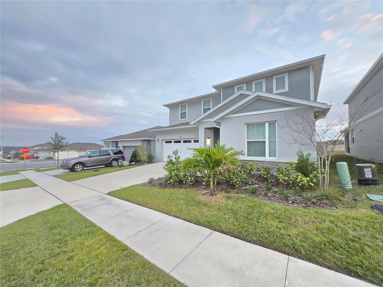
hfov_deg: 106.2
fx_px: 144
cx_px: 192
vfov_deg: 89.9
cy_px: 144
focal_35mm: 13
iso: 320
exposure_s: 1/60
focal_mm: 1.7
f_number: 2.2
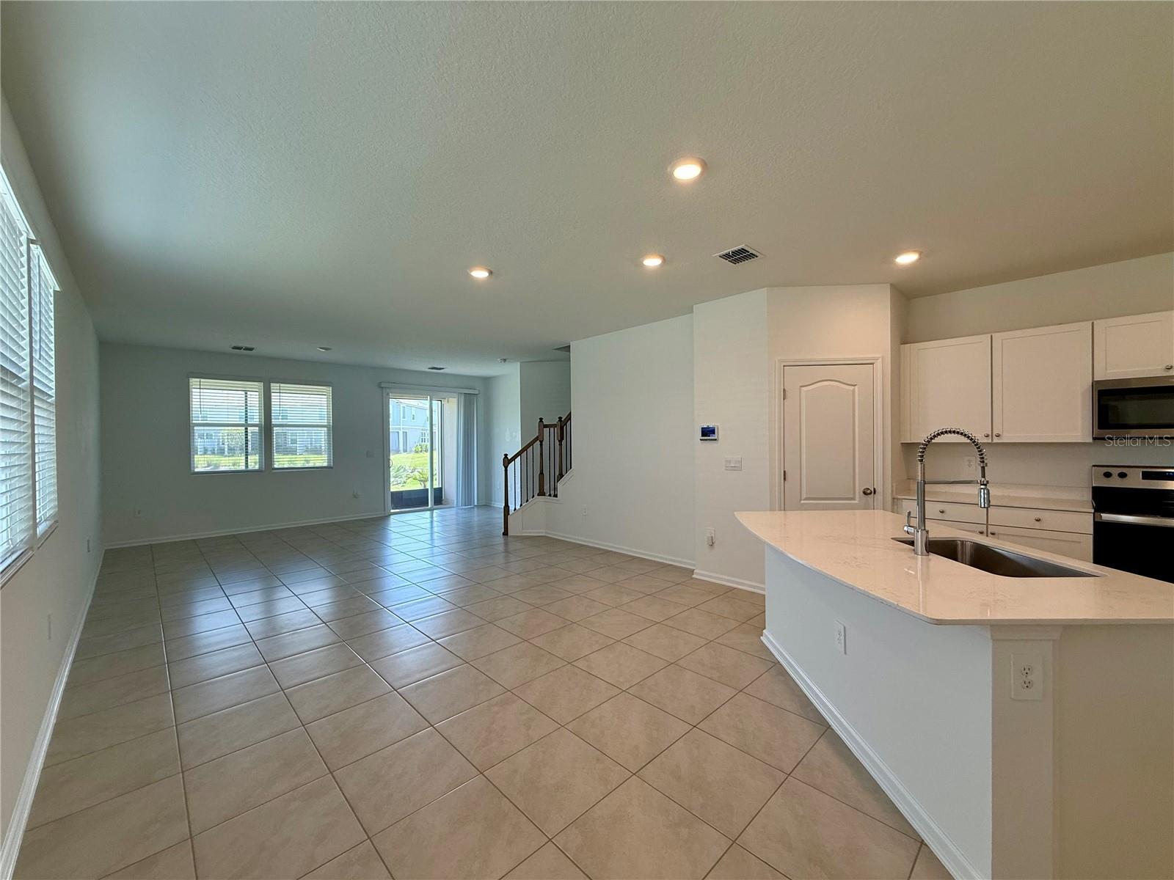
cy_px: 440
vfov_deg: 85.7
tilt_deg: +0.0
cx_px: 587
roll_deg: +0.4
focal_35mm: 14
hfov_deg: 102.1
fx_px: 475
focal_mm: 2.22
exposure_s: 1/120
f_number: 2.2
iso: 80
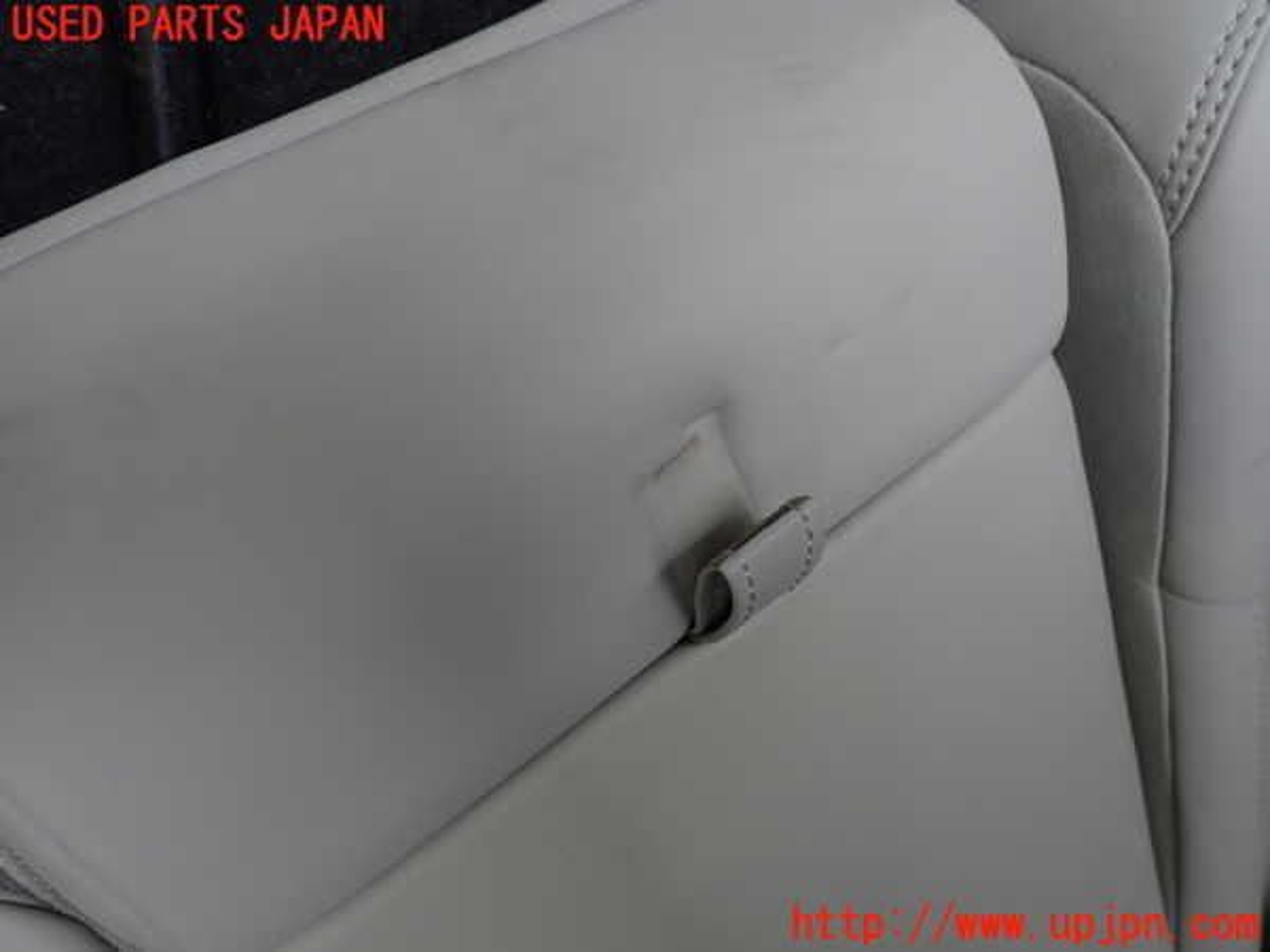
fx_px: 917
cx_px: 635
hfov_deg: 69.4
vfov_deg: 54.9
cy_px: 476
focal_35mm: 25
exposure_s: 1/80
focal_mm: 4.5
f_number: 2.8
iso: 100
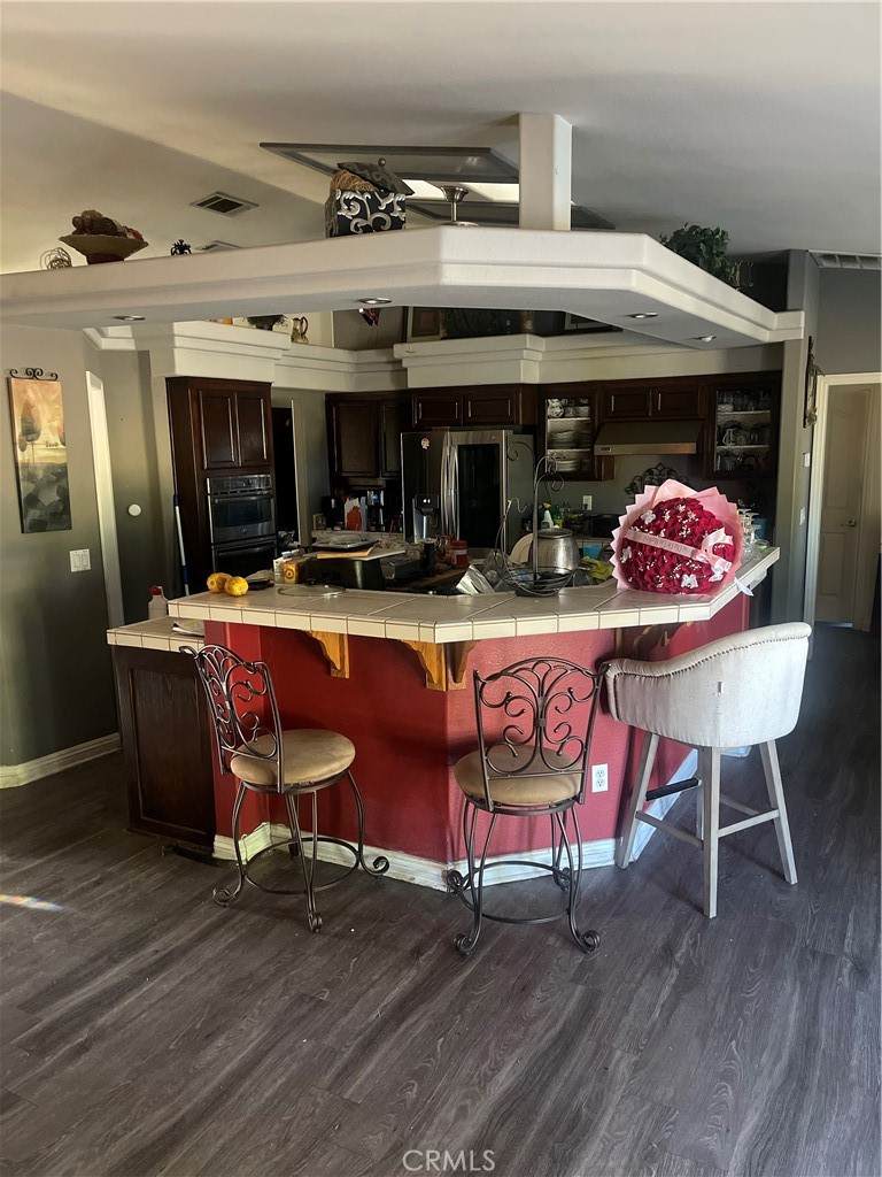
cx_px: 441
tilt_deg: -10.3
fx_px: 883
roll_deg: +1.9
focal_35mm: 26
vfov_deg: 67.3
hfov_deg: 53.1
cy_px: 588
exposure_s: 1/30
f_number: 1.6
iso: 500
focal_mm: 5.1
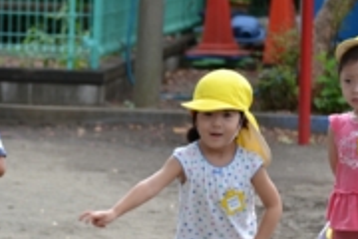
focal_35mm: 340
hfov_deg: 6.1
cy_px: 202
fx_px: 3381
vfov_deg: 4.0
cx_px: 48
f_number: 5.6
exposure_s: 1/125
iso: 125
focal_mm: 102
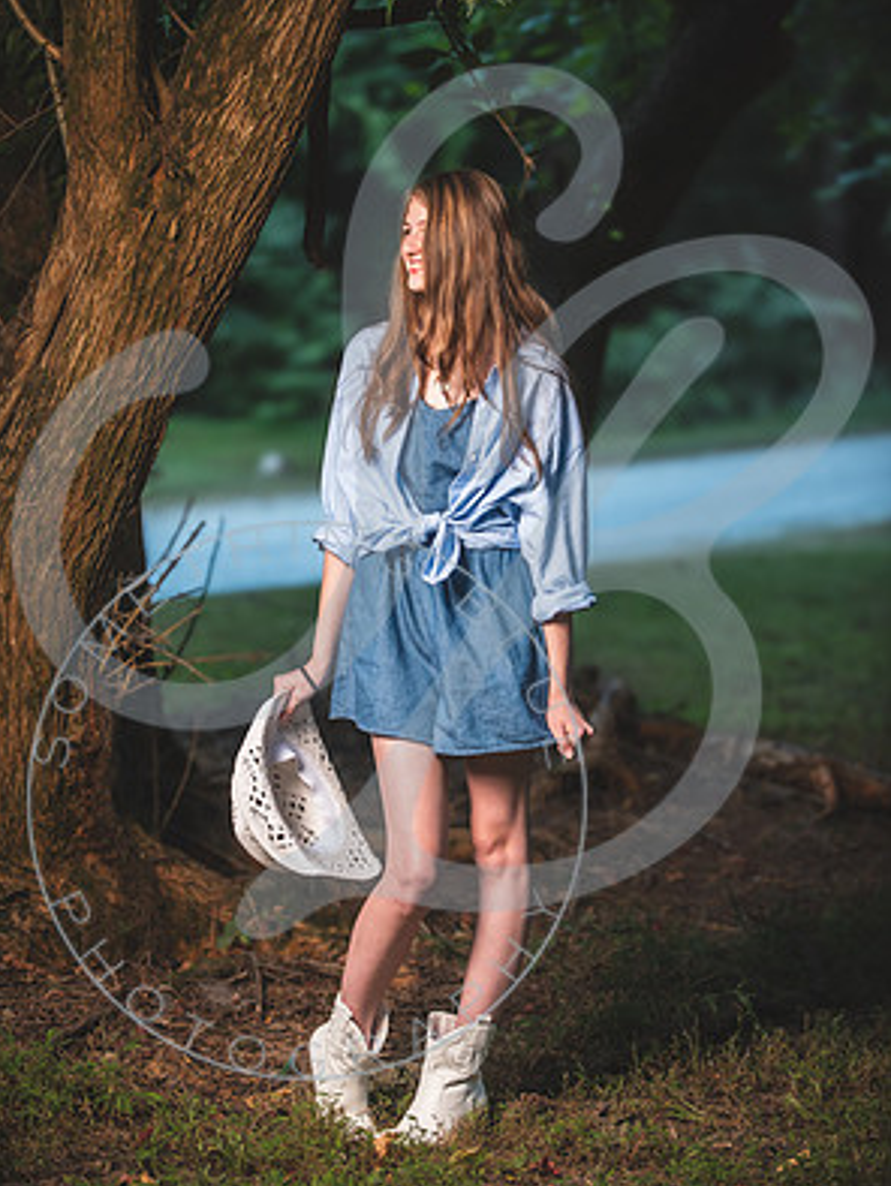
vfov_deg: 17.6
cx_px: 442
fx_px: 3840
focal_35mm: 112
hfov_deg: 13.2
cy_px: 572
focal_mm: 102
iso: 500
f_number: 2.8
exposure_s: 1/400
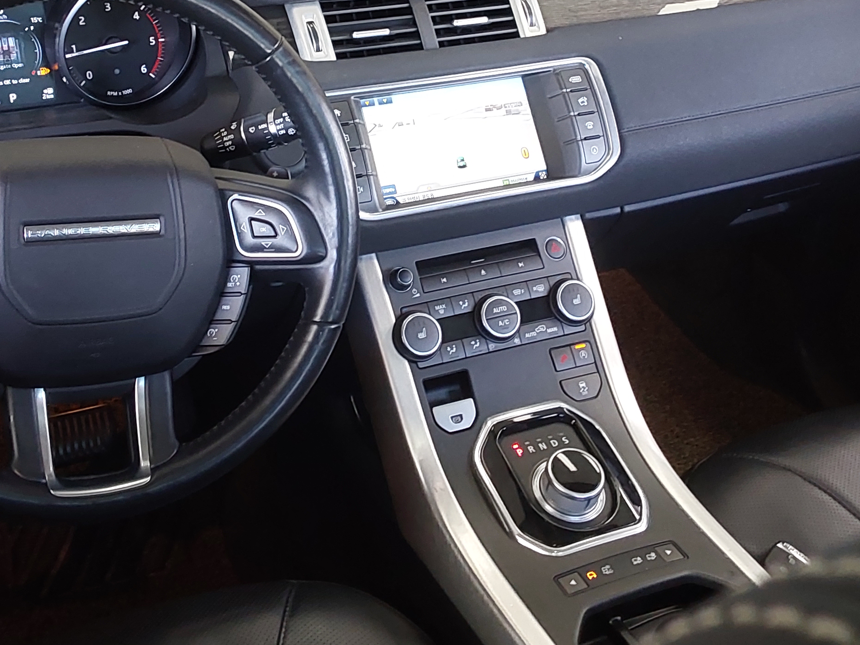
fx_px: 1217
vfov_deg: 29.1
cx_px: 377
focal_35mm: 49
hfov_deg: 38.8
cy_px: 142
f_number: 1.9
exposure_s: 1/60
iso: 200
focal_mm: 2.91
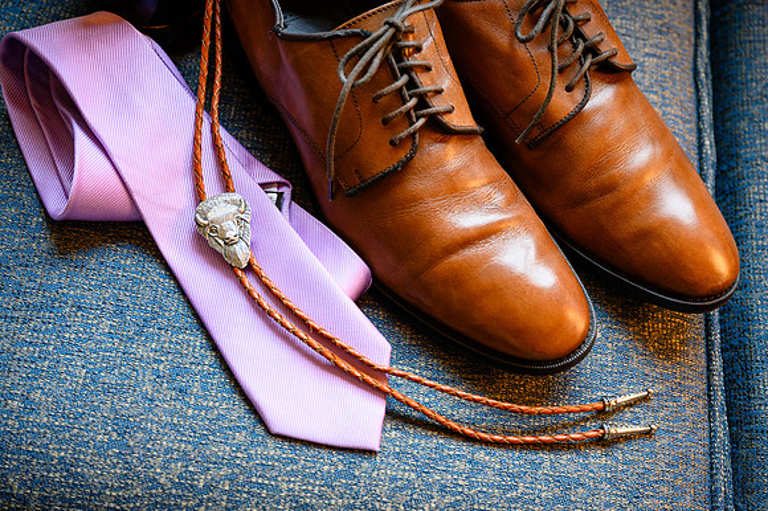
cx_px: 384
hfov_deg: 42.6
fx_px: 984
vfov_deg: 29.1
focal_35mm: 46
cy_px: 256
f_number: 4.5
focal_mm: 46
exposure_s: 1/60
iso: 1000
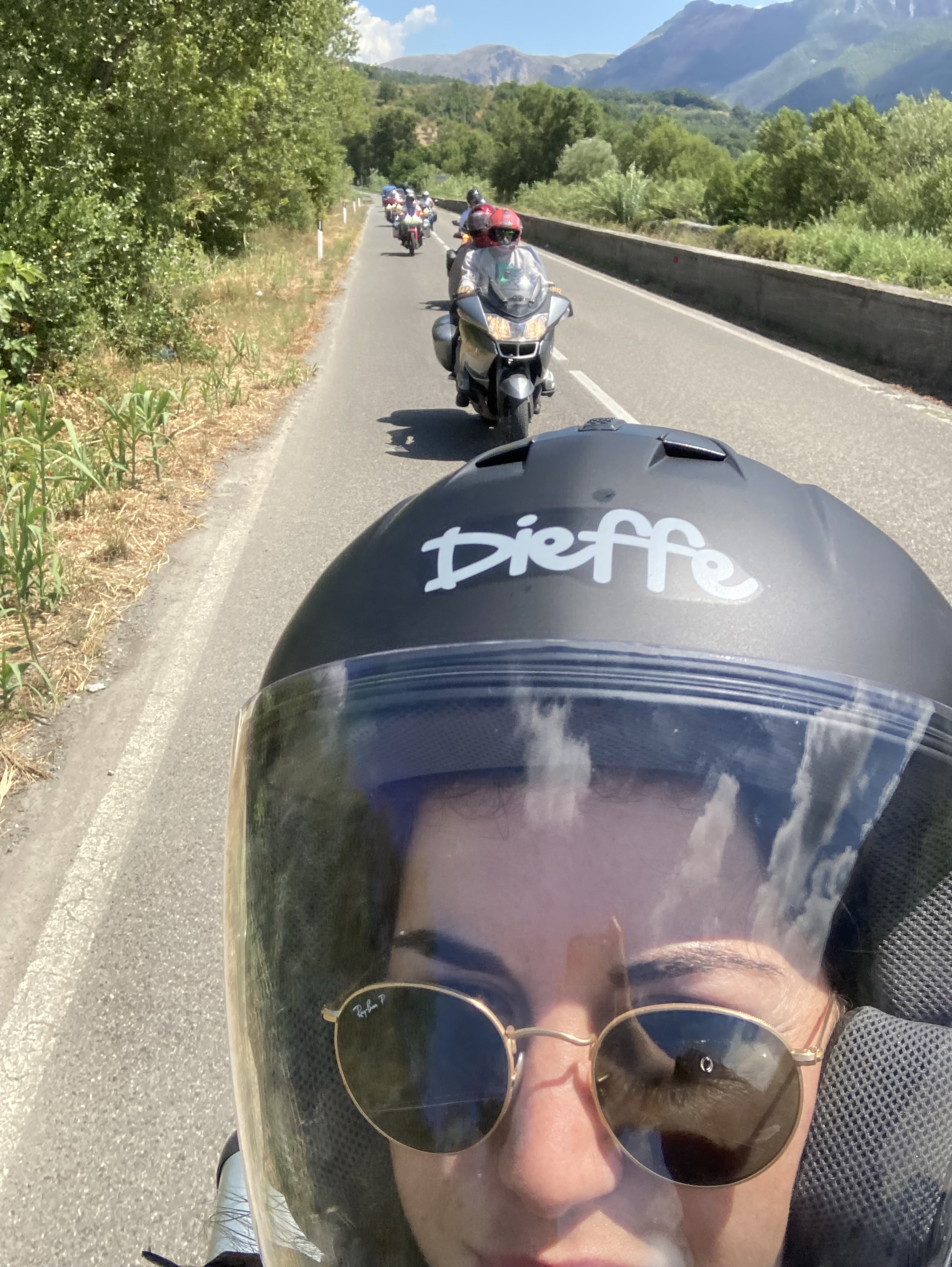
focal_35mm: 32
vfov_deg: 56.8
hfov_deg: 44.2
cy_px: 634
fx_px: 1172
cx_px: 476
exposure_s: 1/632
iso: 20
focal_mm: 2.87
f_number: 2.2
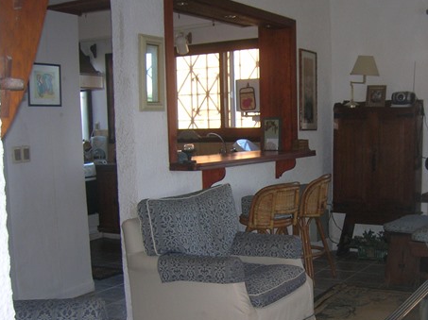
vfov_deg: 30.1
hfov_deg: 39.1
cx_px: 294
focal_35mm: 48
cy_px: 203
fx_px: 593
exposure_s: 1/60.1
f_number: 2.9
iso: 76
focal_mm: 5.7
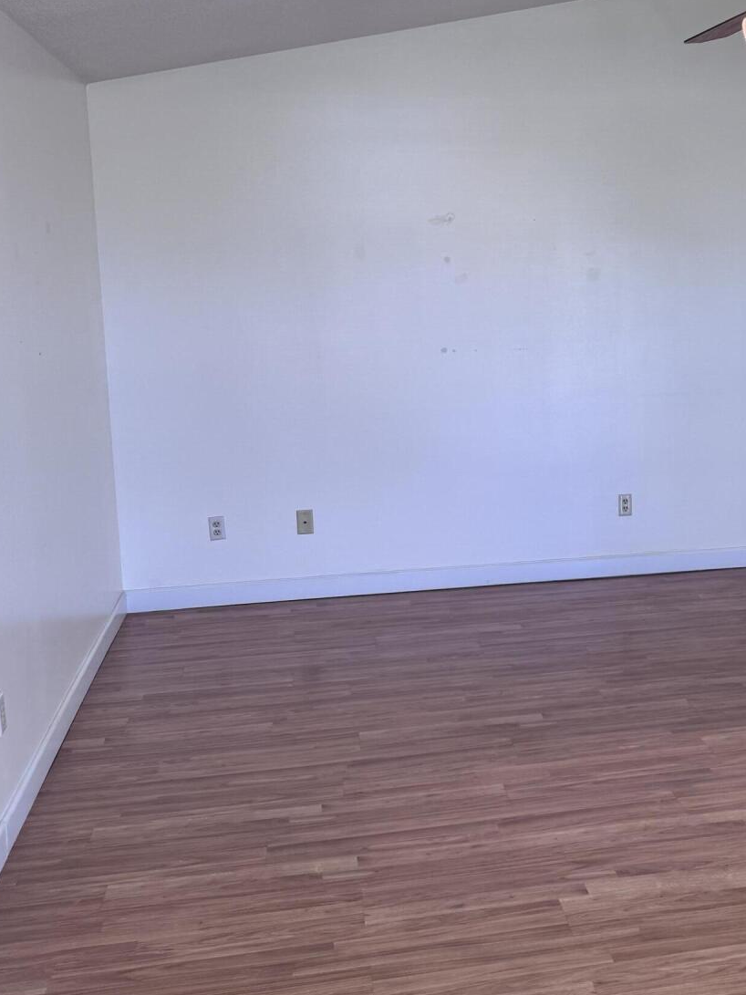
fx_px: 1265
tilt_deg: -7.5
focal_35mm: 44
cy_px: 440
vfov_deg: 42.9
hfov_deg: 31.9
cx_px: 614
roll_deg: +0.9
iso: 80
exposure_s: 1/156
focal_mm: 6.76
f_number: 1.78
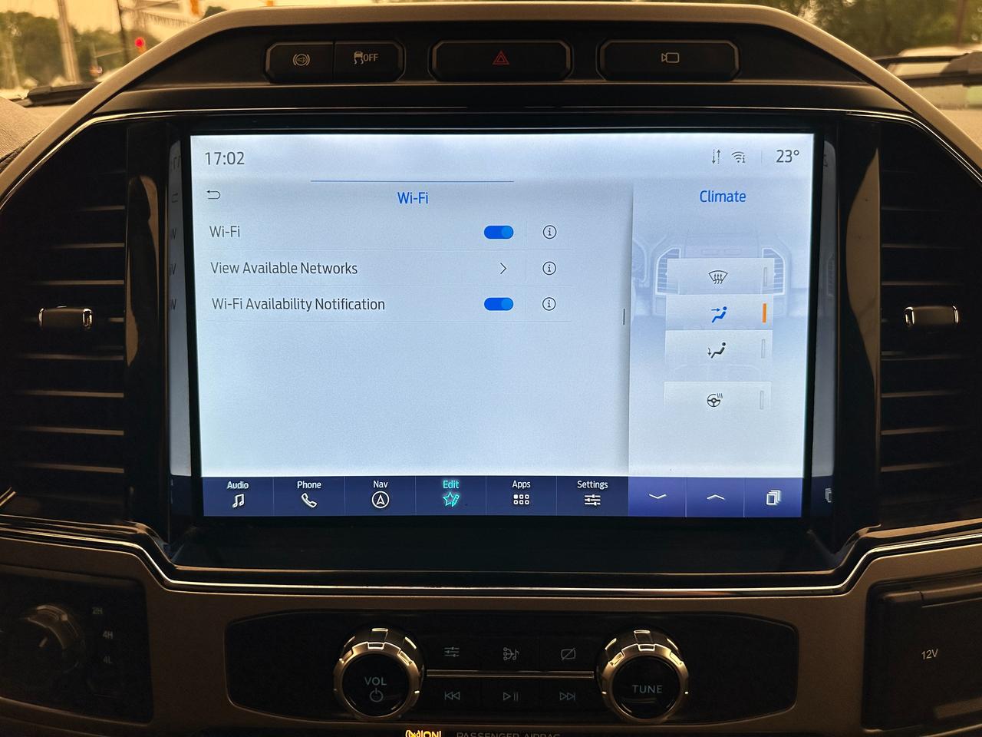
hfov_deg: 71.6
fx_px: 681
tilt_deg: -21.9
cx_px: 491
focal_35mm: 24
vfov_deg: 56.8
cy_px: 368
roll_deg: -0.1
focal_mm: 6.86
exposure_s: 1/409
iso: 80
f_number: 1.78
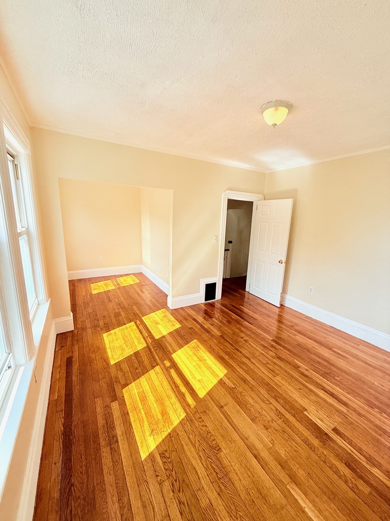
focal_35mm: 14
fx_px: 210
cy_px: 260
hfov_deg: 85.7
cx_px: 195
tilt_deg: -11.6
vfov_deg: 102.1
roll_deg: -2.1
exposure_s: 1/307
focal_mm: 2.22
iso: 50
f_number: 2.2
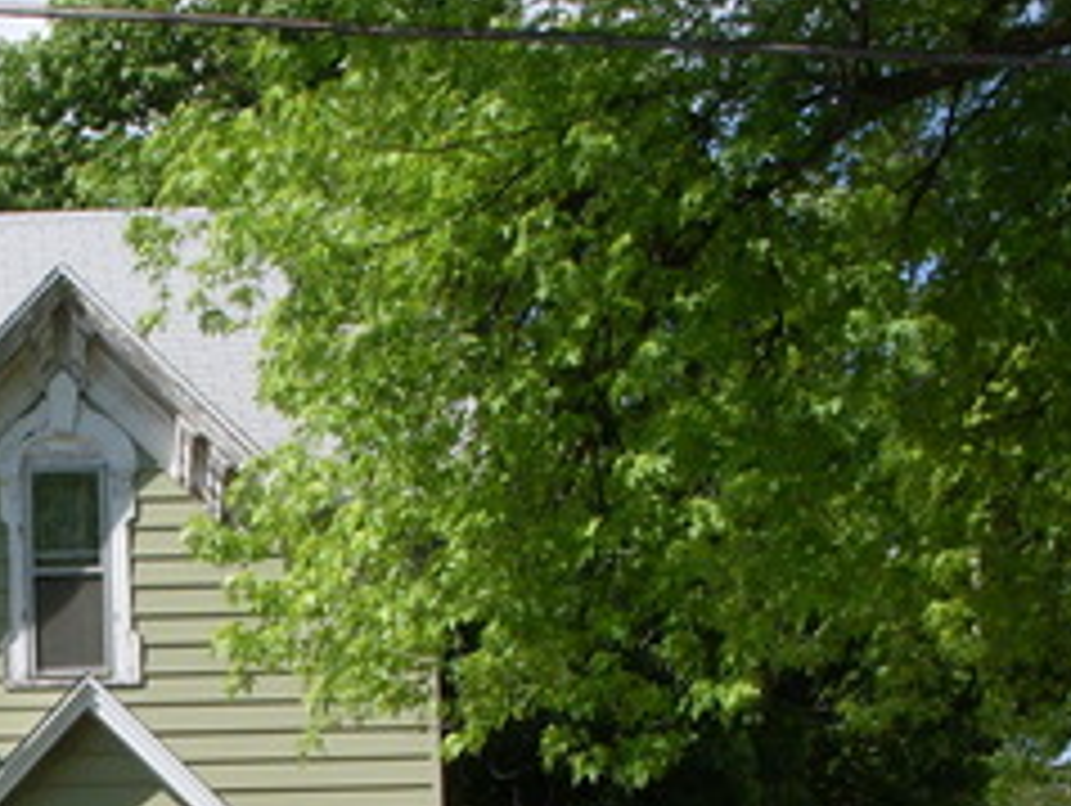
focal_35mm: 102
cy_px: 883
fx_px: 3159
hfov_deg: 18.1
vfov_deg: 14.2
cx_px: -270
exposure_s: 1/180
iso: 80
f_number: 8.4
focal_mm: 6.3
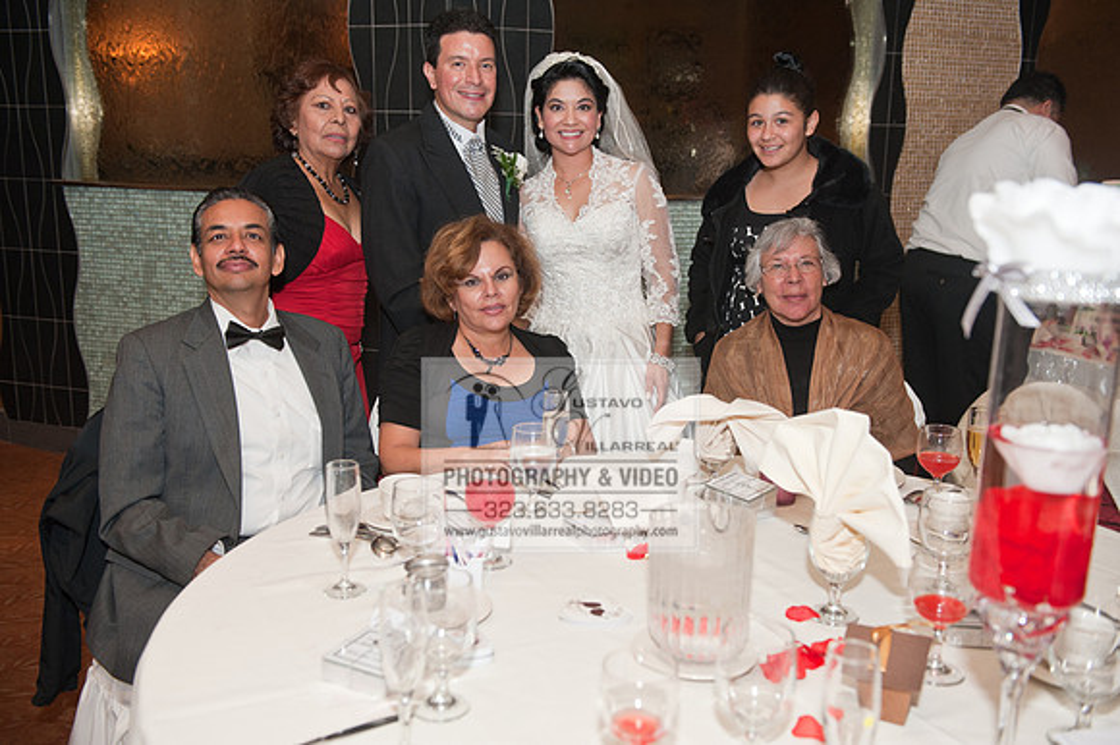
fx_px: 1088
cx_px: 560
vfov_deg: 37.8
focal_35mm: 35
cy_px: 372
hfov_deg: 54.5
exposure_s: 1/160
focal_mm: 35
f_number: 3.5
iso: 800
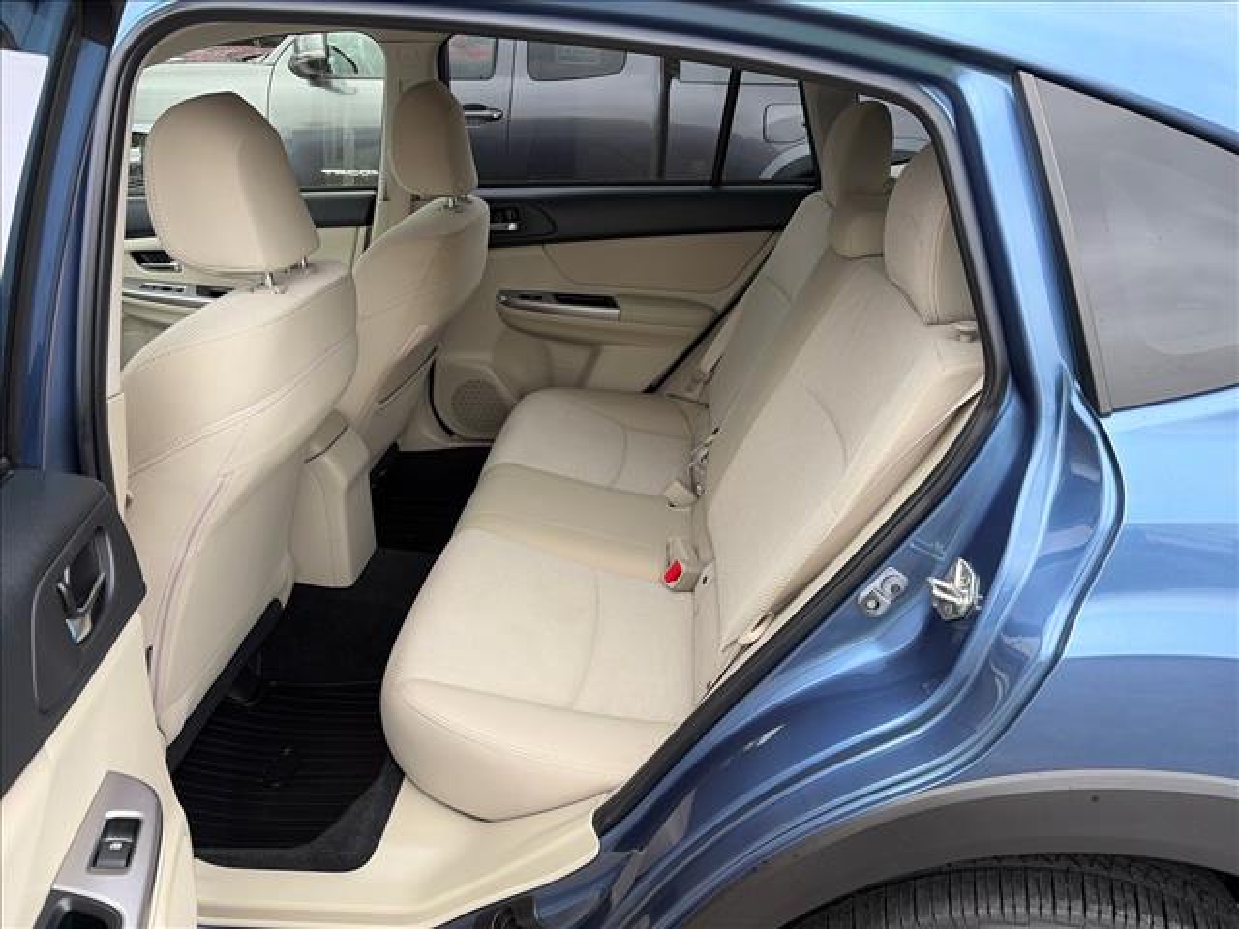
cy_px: 464
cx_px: 620
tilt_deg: -24.5
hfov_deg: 67.3
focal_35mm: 26
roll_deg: -1.7
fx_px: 931
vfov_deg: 53.1
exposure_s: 1/472
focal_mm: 5.96
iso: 50
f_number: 1.6
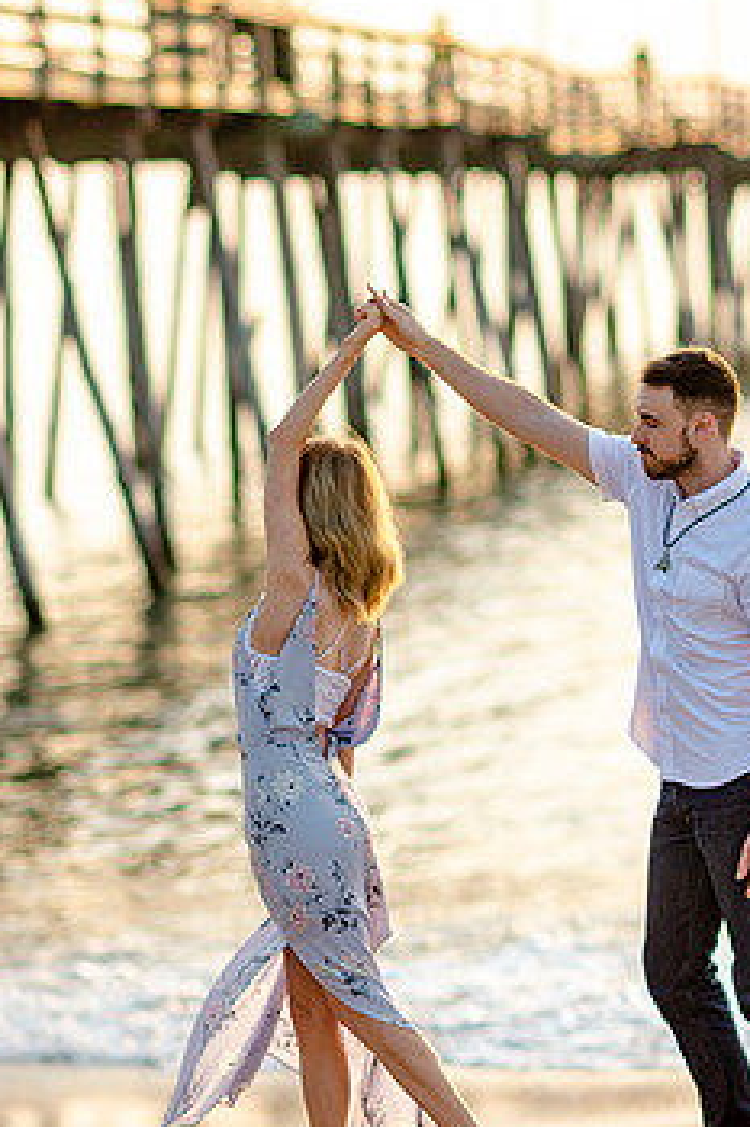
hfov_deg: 8.4
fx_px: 5130
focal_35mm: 164
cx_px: 431
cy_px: 547
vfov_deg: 12.5
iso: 200
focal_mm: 85
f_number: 1.8
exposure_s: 1/2000
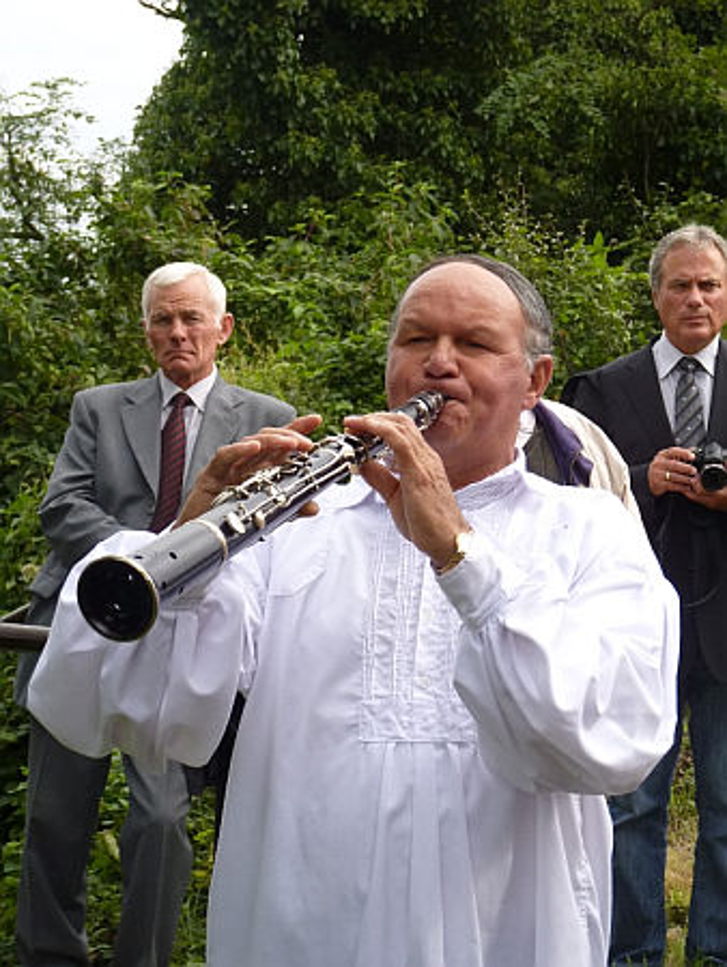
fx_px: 3161
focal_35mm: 113
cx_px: 364
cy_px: 484
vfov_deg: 17.4
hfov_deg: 13.1
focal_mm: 20.1
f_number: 3.6
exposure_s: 1/500
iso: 160
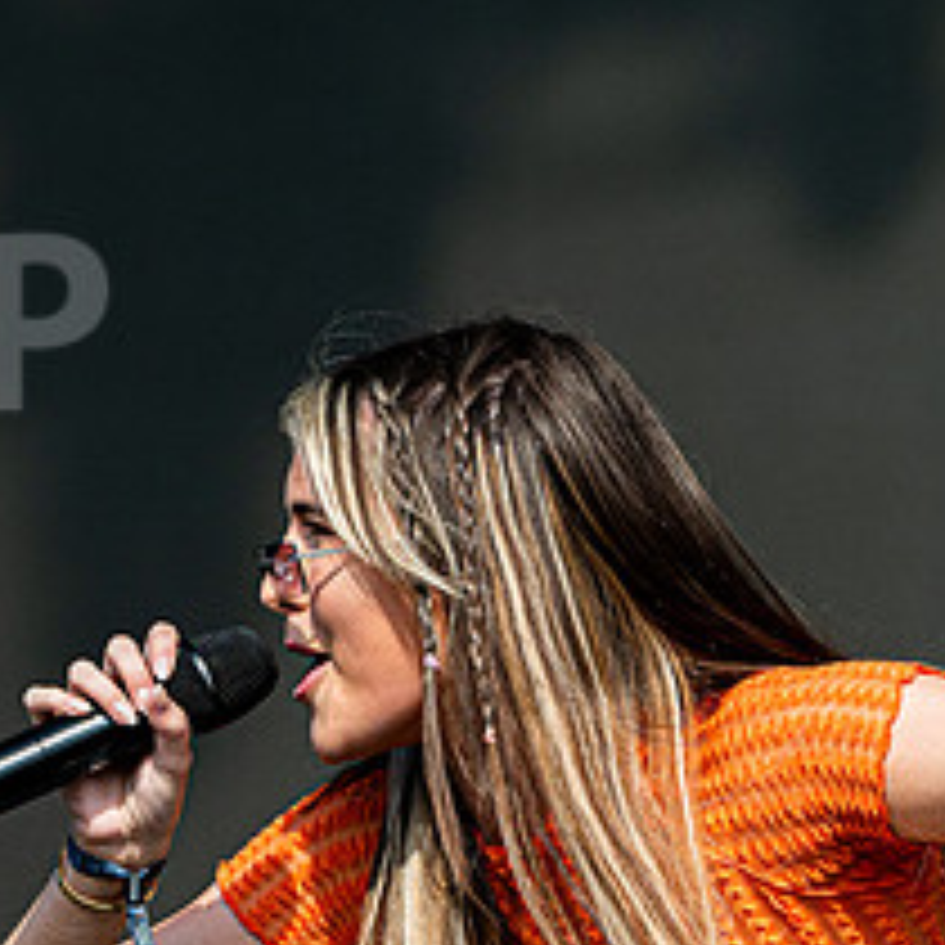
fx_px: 13621
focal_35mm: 441
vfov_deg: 4.0
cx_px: 556
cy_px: 518
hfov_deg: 4.0
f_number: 5
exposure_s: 1/2000
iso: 200
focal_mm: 135
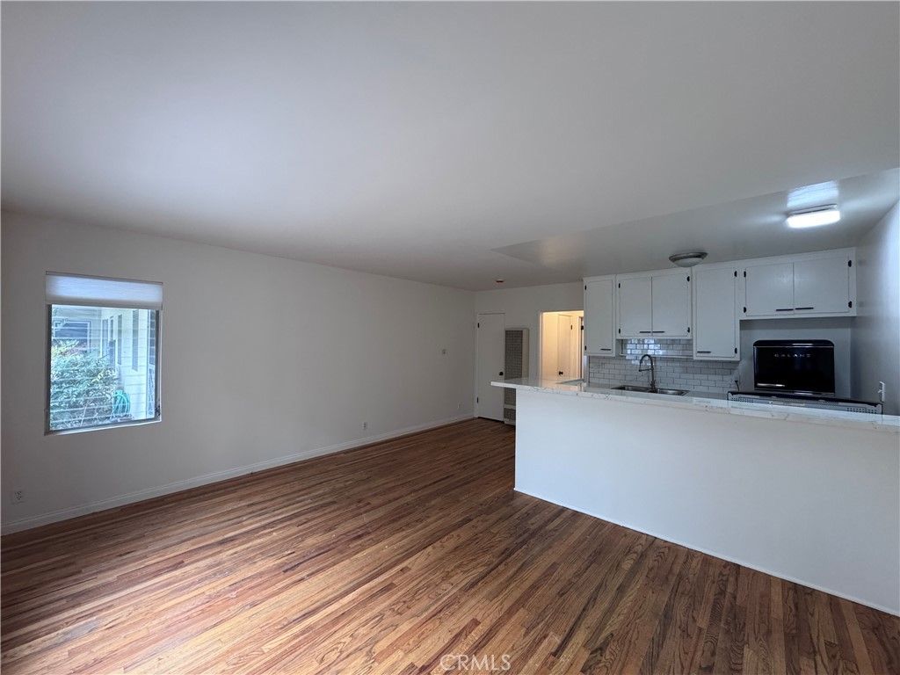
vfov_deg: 85.7
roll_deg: -0.6
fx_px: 364
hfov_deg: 102.1
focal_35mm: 14
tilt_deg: -0.2
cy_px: 338
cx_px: 450
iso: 250
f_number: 2.2
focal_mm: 2.22
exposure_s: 1/120
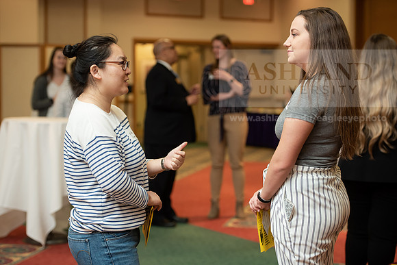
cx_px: 198
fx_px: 882
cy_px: 132
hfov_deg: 25.4
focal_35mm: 80
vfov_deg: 17.1
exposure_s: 1/200
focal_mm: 80
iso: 1600
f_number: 3.2
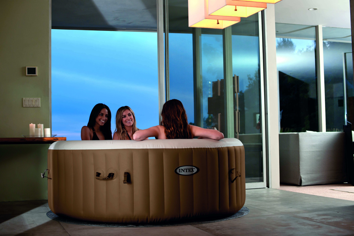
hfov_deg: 39.6
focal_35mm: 50
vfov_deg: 27.0
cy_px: 118
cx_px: 177
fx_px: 492
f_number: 4
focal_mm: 50
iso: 400
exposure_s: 1/250
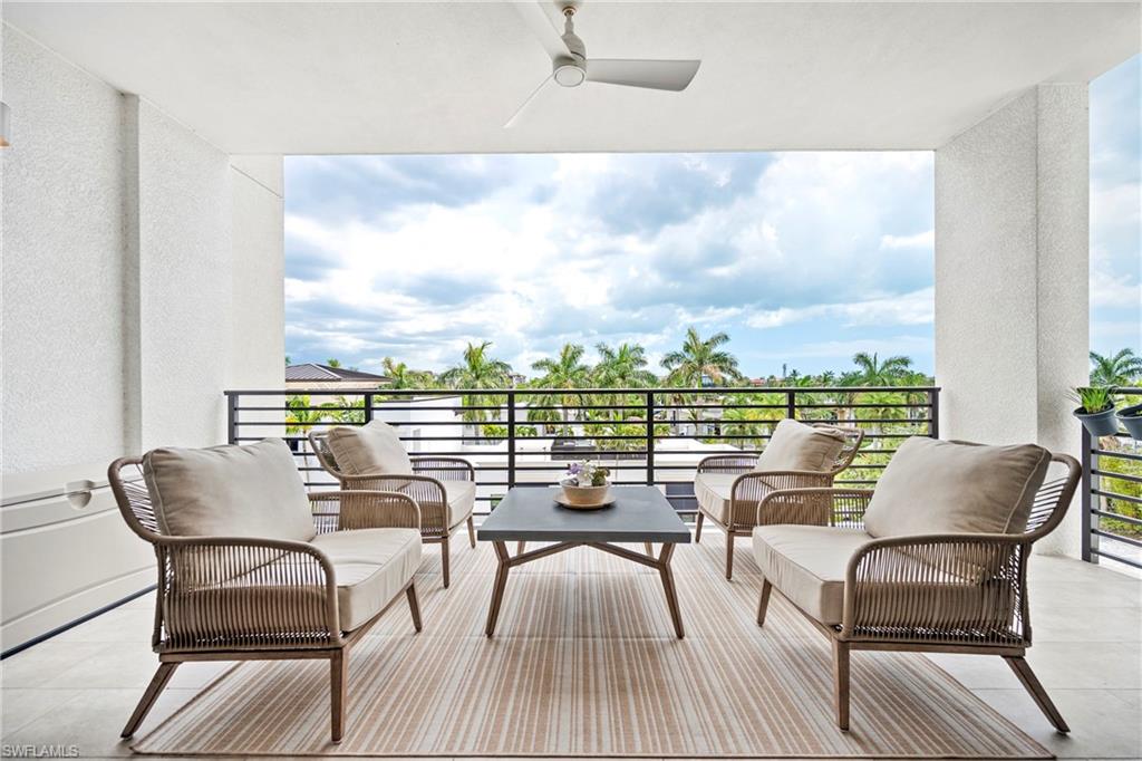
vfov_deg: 81.2
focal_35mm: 14
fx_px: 444
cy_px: 380
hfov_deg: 104.3
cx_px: 571
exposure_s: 1/500
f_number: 4
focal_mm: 14
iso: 100
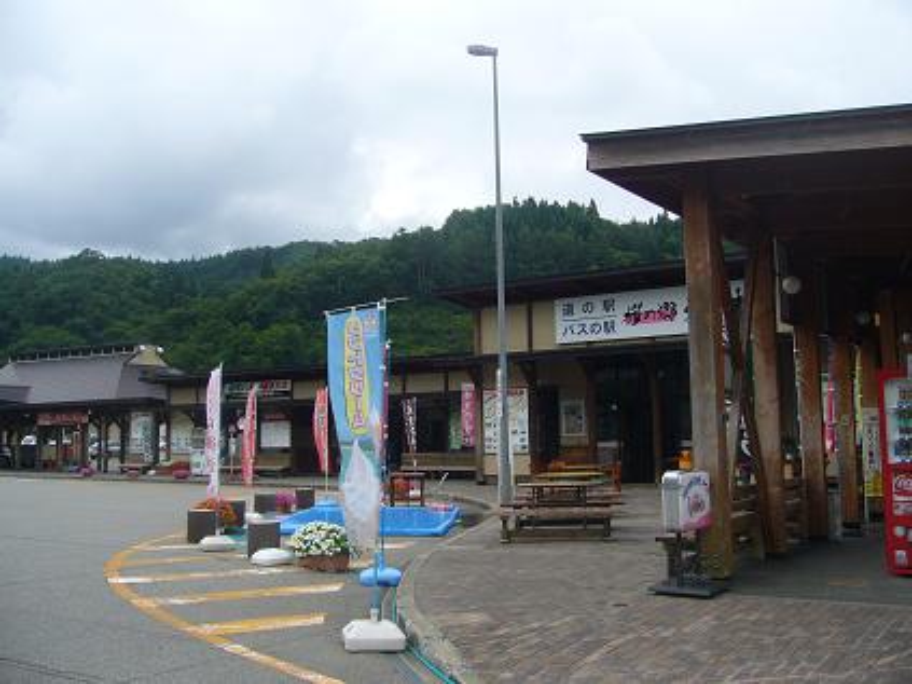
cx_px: 456
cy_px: 342
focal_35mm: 35
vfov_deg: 40.7
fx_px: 922
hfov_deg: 52.6
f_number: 5.6
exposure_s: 1/250
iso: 80
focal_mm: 5.8
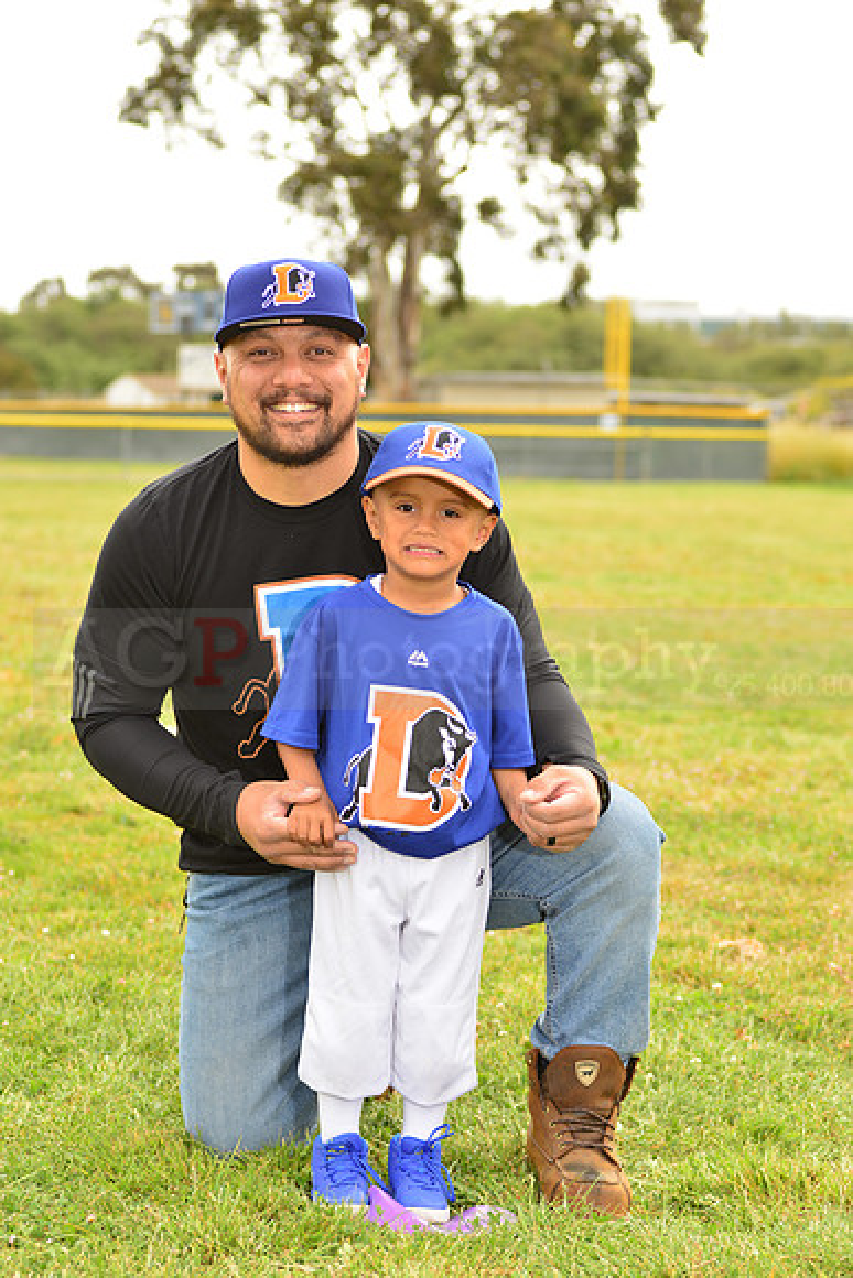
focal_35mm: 86
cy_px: 639
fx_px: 3055
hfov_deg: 15.9
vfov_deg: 23.6
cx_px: 426
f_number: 5.6
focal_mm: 86
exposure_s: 1/250
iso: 160
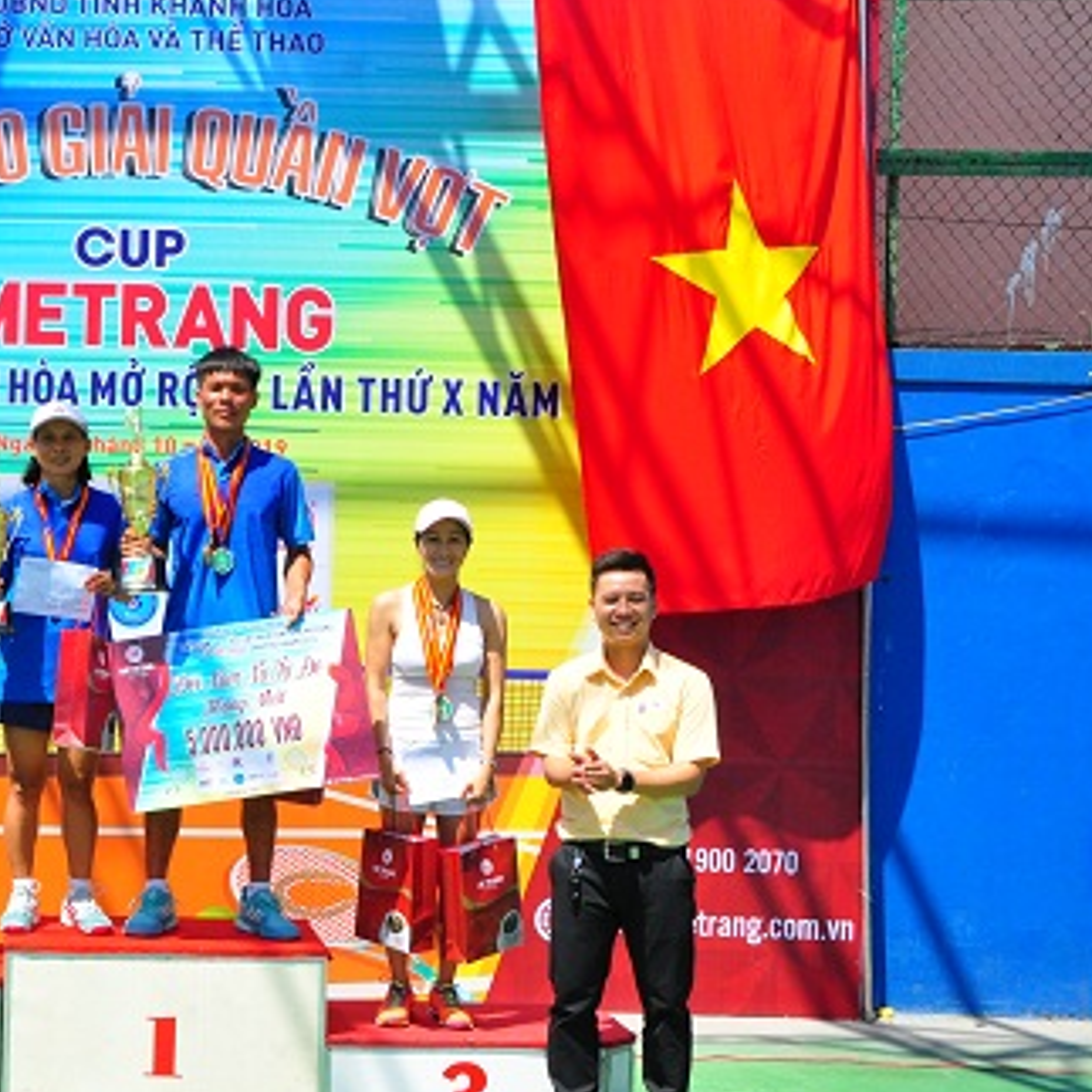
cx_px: 88
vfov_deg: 32.7
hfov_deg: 31.1
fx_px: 1856
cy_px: 619
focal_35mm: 52
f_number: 11
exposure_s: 1/640
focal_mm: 22
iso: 800
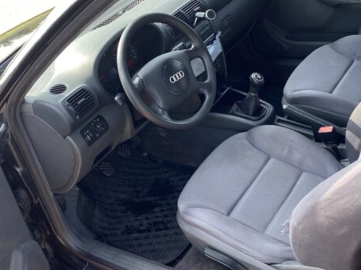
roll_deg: +18.8
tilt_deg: -30.1
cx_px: 183
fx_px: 480
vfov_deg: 31.5
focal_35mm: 46
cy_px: 131
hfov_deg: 41.2
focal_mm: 4.25
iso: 32
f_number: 1.8
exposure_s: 1/497
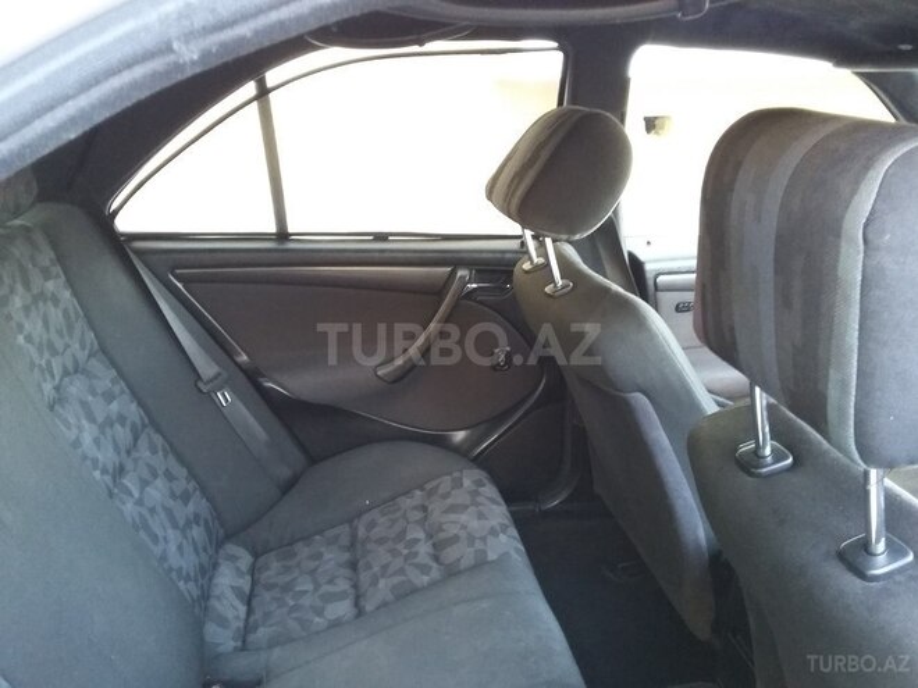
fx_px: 822
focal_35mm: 31
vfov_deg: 45.4
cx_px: 459
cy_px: 344
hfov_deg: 58.4
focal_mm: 3.3
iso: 320
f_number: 2.2
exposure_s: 1/17
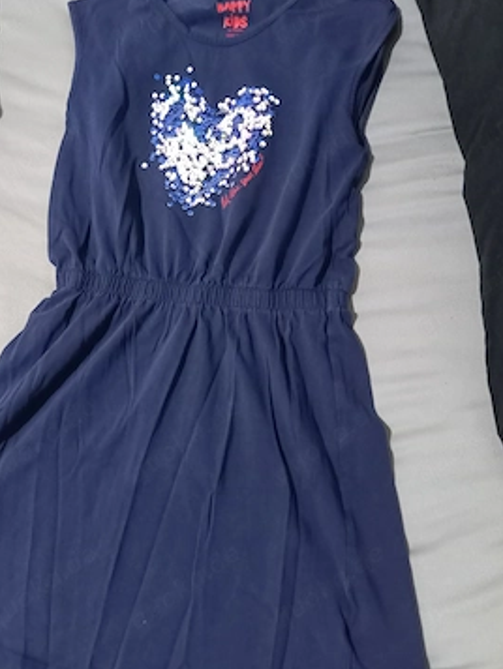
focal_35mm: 28
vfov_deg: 63.4
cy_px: 315
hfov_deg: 49.7
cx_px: 225
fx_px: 542
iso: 1250
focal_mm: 4.65
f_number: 1.8
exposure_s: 1/20
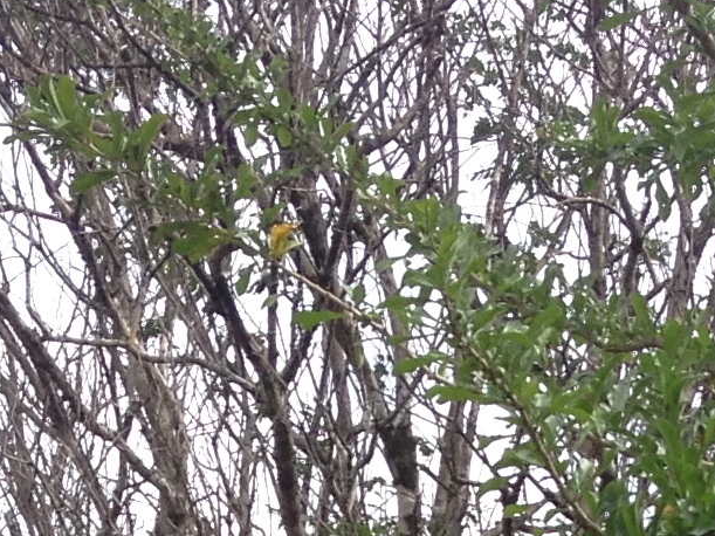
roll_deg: +0.2
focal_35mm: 187
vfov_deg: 7.3
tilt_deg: +5.1
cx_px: 461
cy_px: 1425
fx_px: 3862
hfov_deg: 10.6
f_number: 2.4
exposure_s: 1/736
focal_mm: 4.28
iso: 50
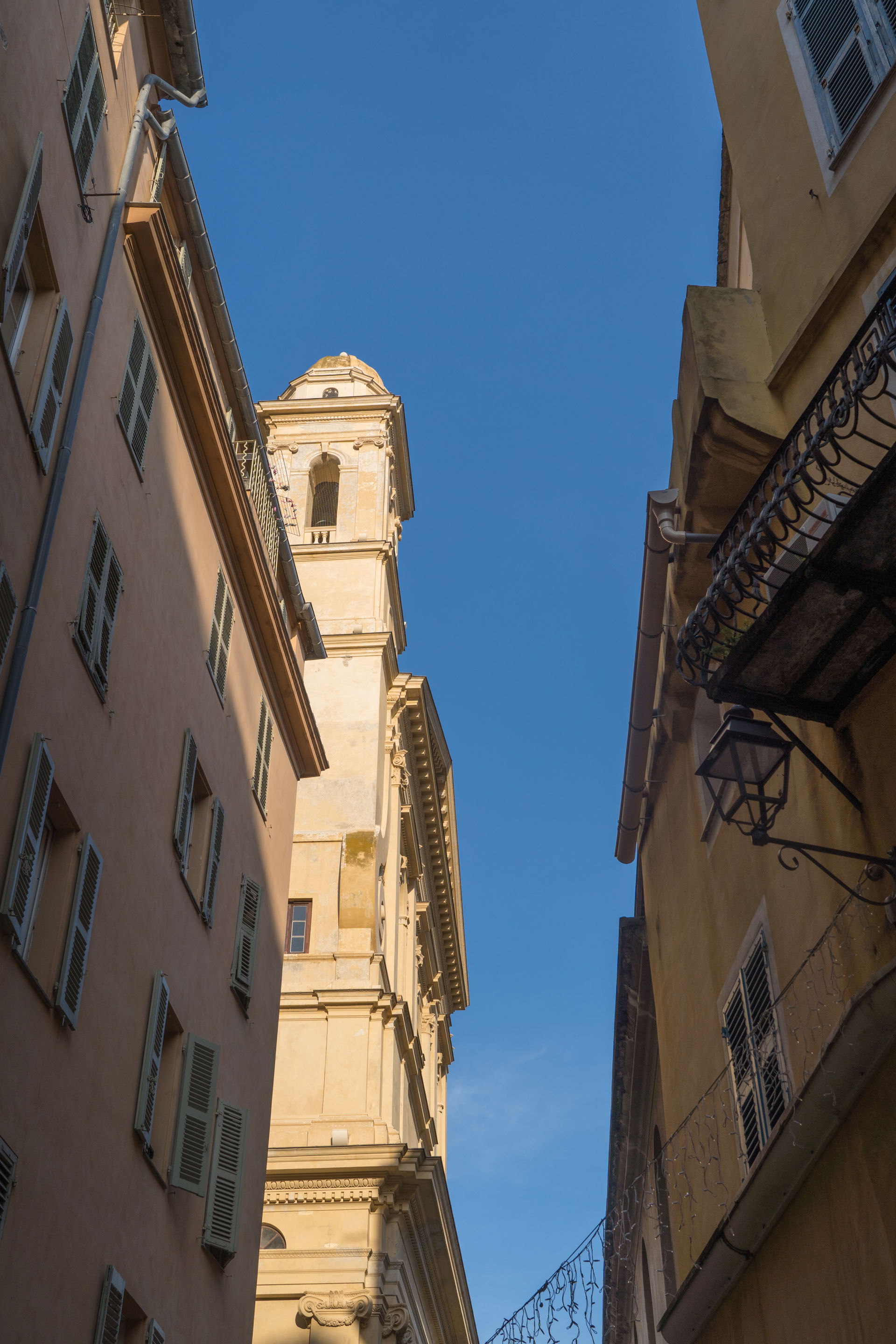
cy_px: 672
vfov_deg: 53.1
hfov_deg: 36.9
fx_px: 1344
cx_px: 448
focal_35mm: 36
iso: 100
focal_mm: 36
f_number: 8
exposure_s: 1/500
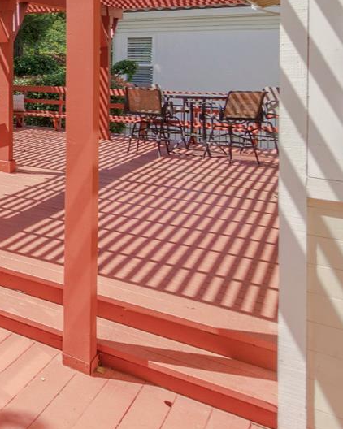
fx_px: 508
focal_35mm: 40
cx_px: -257
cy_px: 58
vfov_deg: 42.7
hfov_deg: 22.9
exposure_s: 1/100
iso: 100
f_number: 8
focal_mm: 10
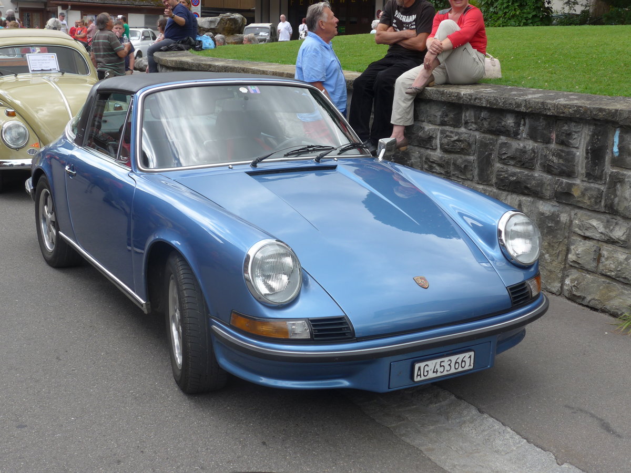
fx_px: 893
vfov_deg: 29.7
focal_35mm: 49
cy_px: 236
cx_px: 316
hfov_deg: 38.9
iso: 80
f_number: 3.2
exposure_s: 1/400
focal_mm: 10.1
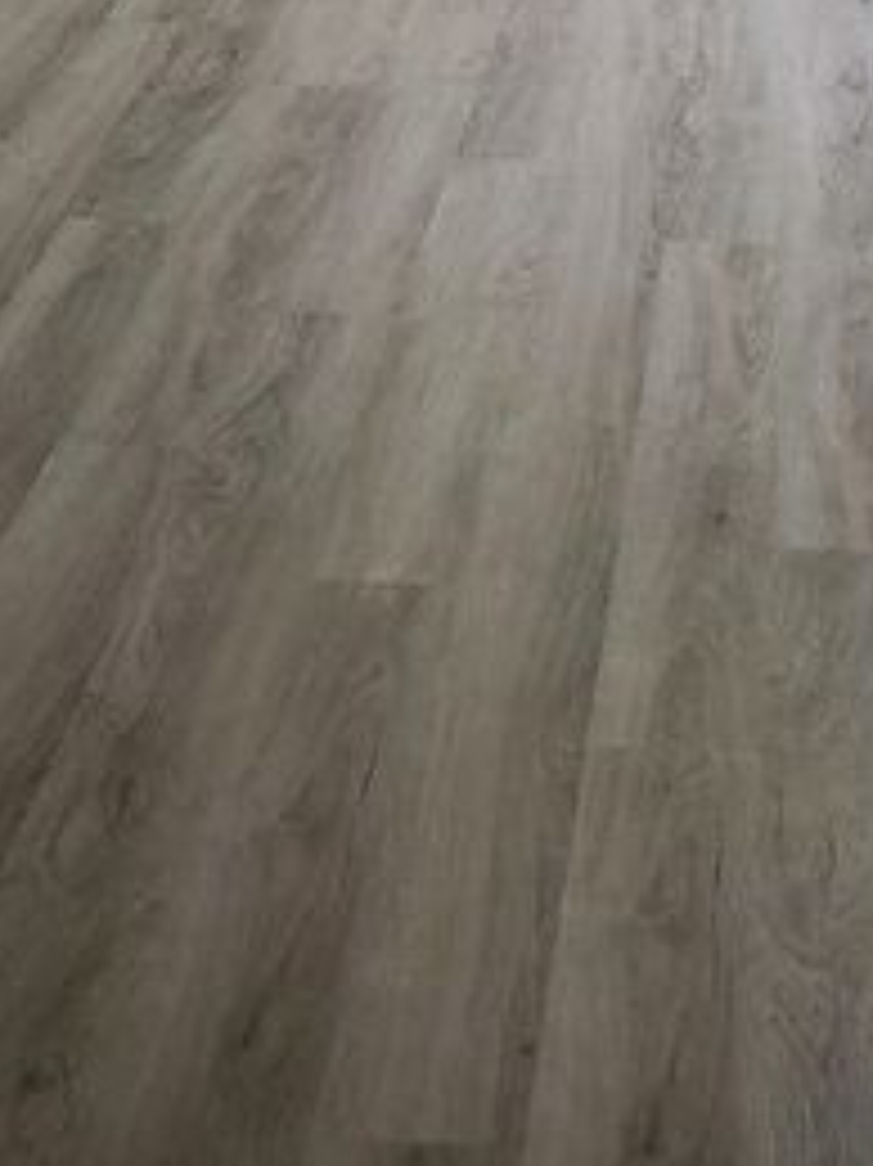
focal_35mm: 67
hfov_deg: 21.5
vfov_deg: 26.7
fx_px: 2255
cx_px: 756
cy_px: -106
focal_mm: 4.3
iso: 160
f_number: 2.4
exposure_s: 1/59
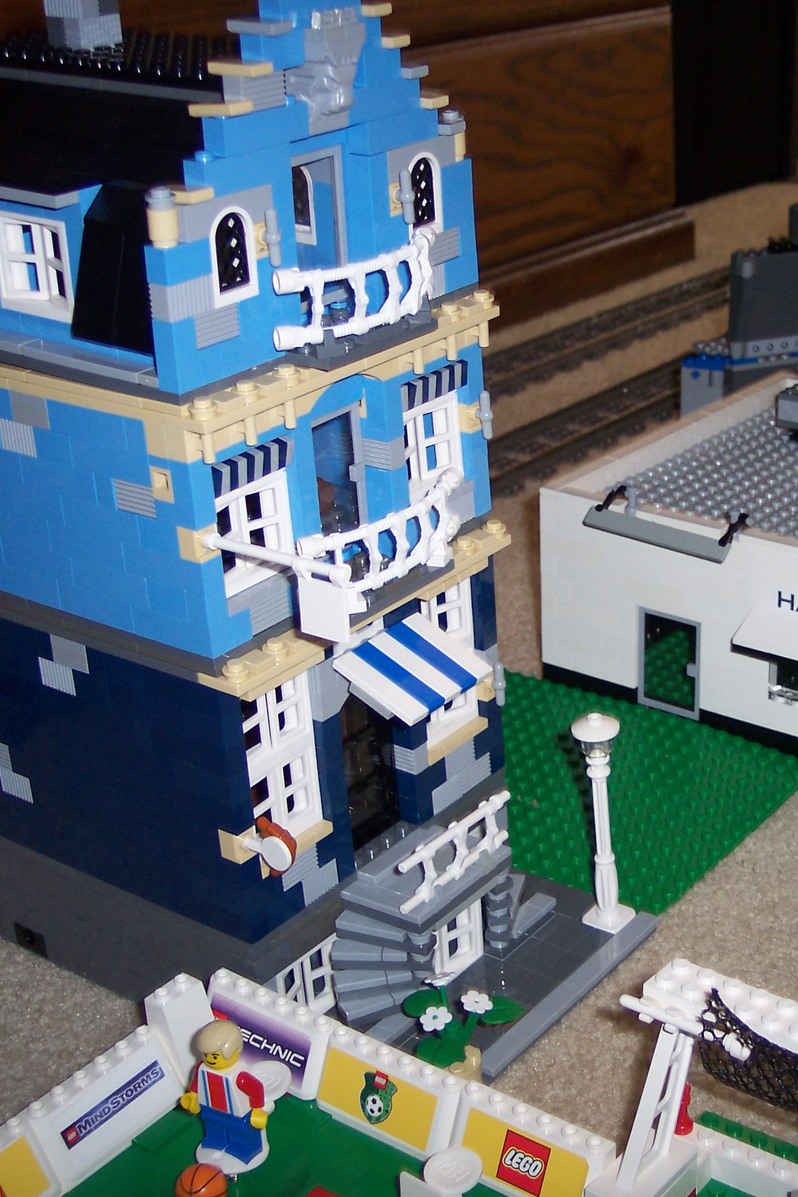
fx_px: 1762
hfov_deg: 25.2
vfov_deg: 37.5
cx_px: 608
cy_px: 598
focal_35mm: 53
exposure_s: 1/30
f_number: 2.8
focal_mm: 8
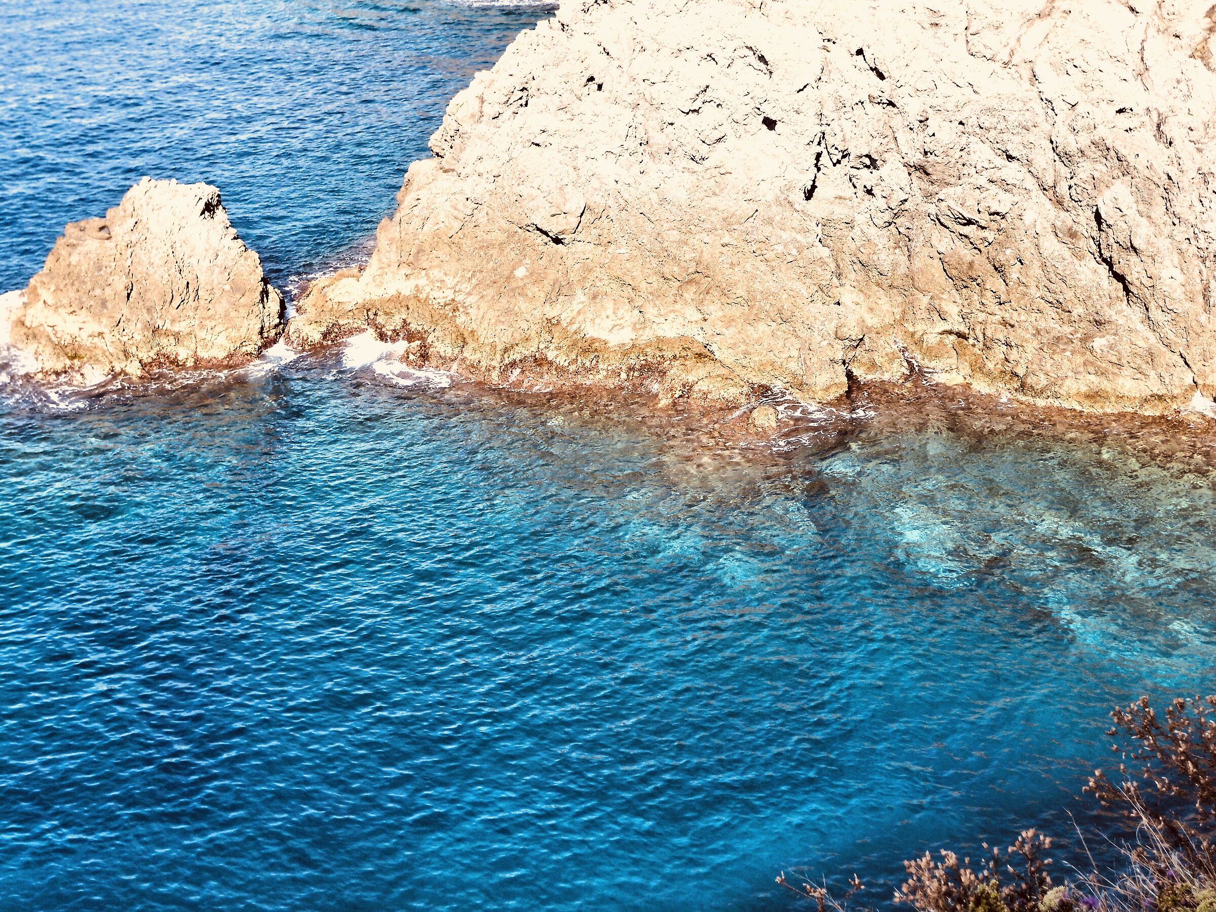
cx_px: 608
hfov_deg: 35.5
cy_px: 456
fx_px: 1897
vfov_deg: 27.0
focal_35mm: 54
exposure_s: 1/320
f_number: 3.7
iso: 80
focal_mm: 9.6
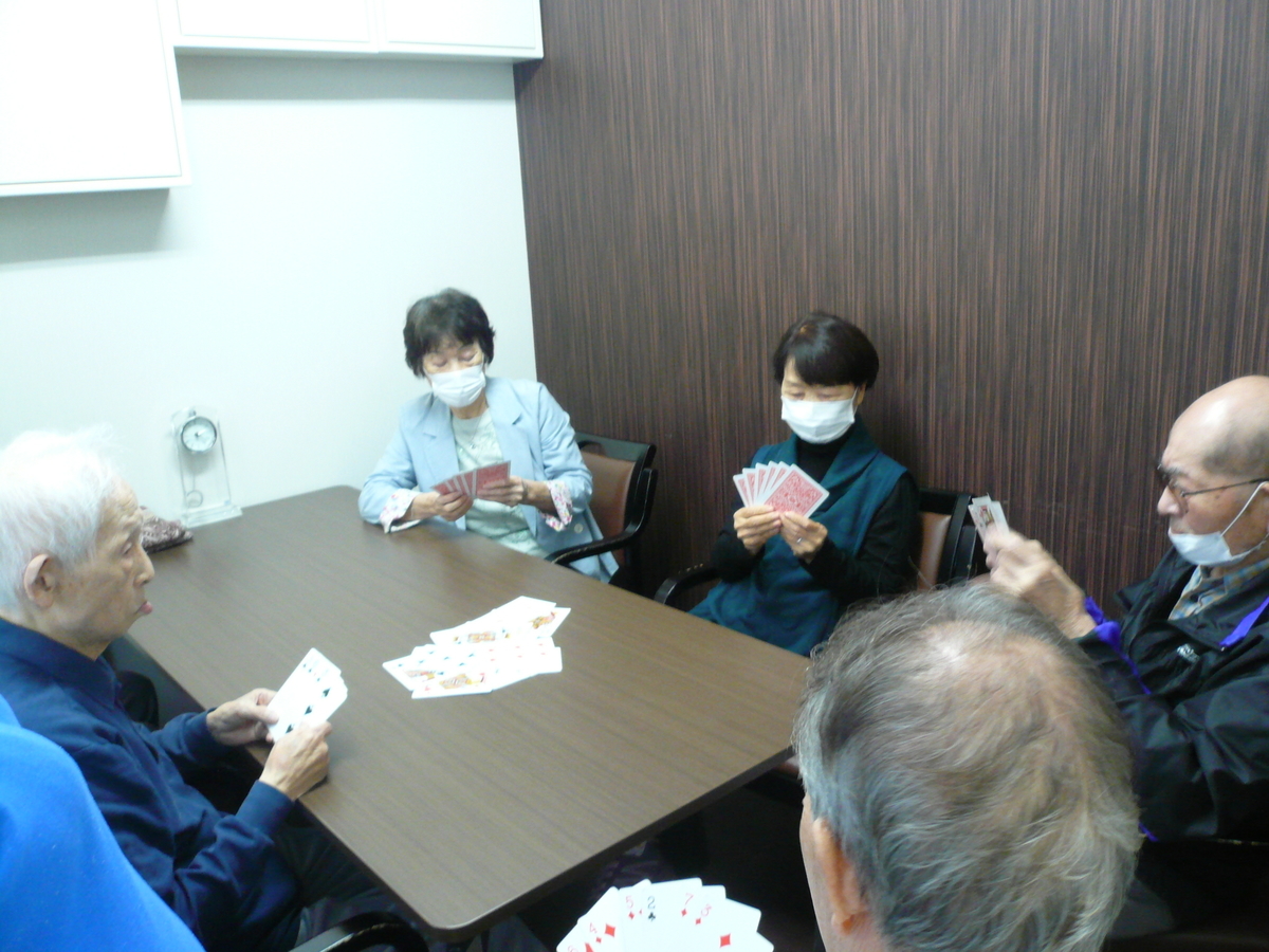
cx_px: 634
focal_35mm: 28
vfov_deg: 49.7
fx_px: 1026
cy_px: 476
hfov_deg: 63.4
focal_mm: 4.6
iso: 200
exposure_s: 1/13
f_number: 2.8
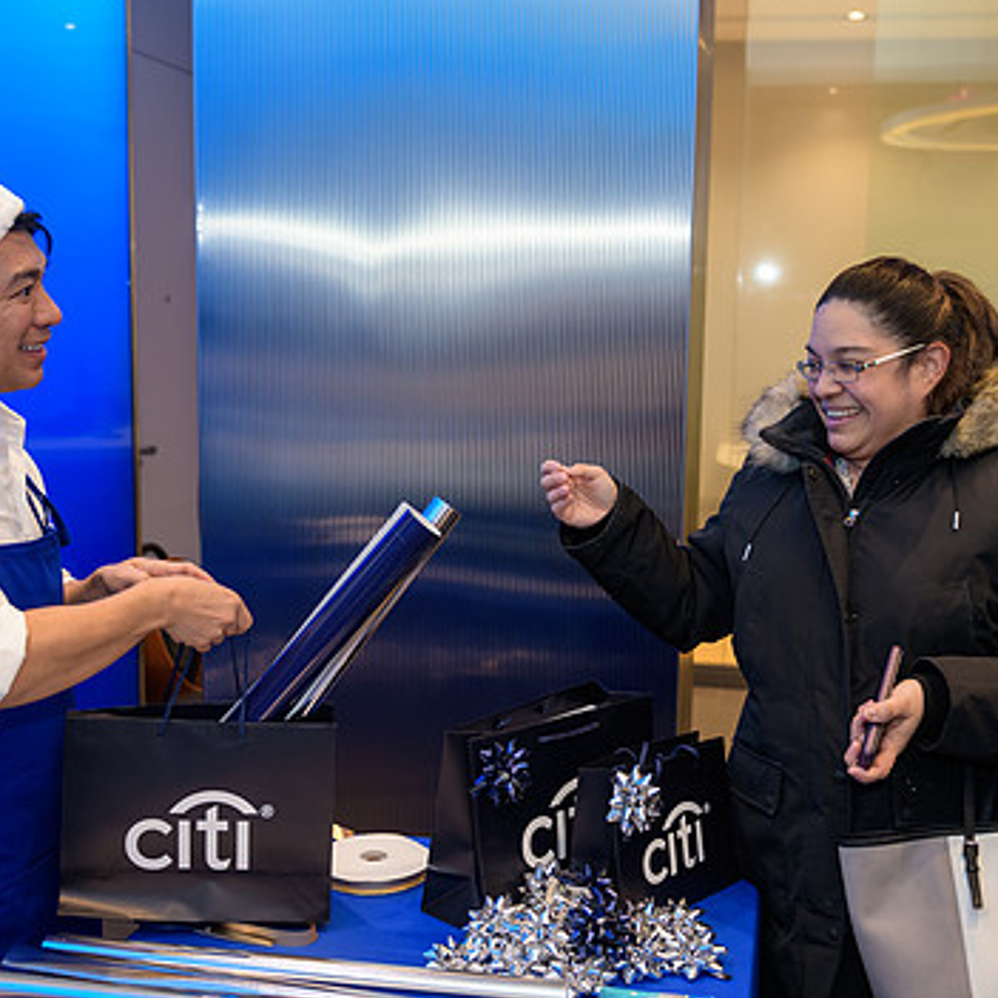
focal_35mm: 45
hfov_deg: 37.5
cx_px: 540
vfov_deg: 37.6
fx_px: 1468
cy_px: 490
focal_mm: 32
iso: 400
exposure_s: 1/125
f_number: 3.2
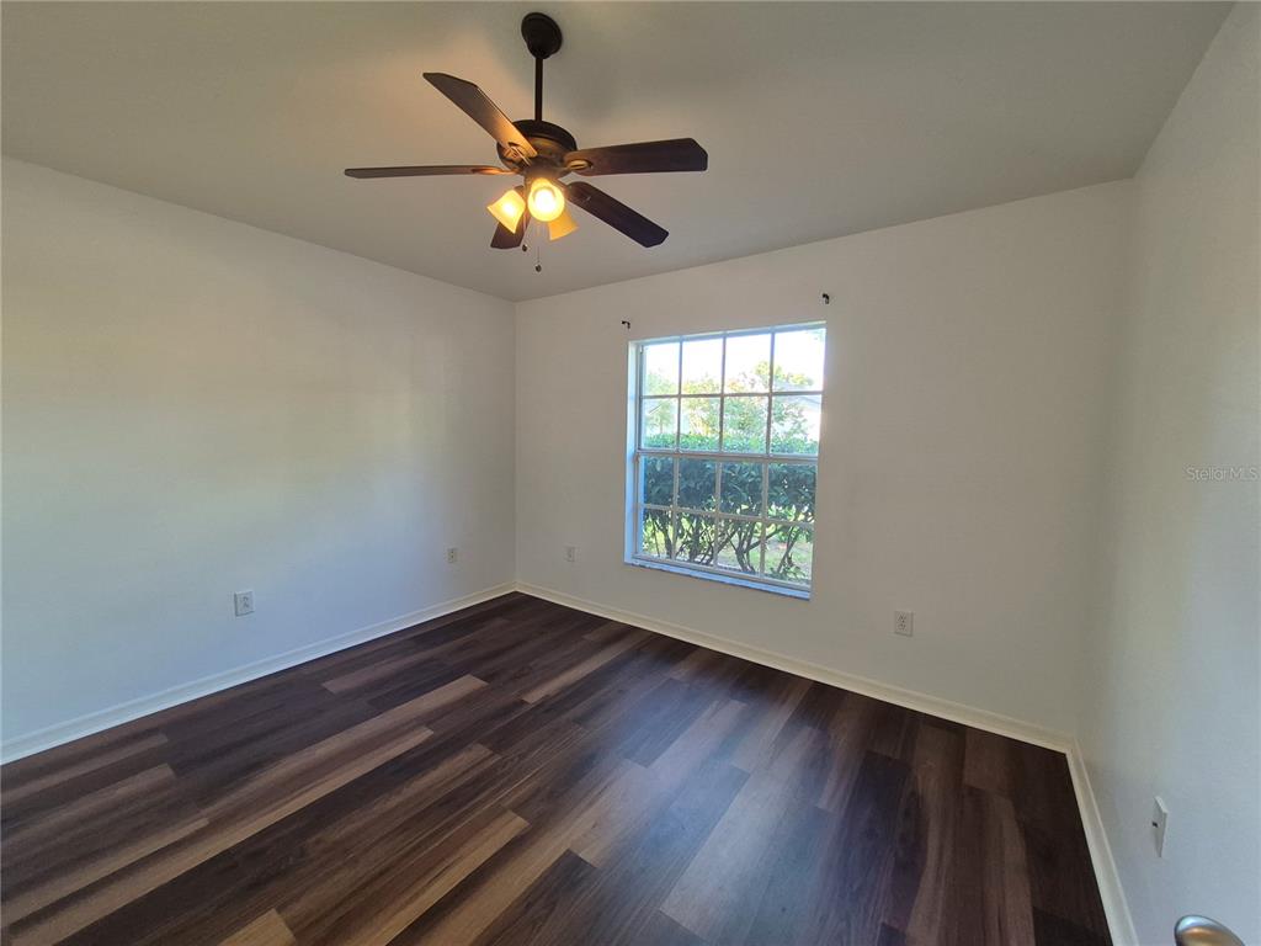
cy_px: 473
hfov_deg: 106.2
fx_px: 474
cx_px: 630
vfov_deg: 89.9
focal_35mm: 13
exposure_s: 1/60
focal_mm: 1.74
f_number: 2.2
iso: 160
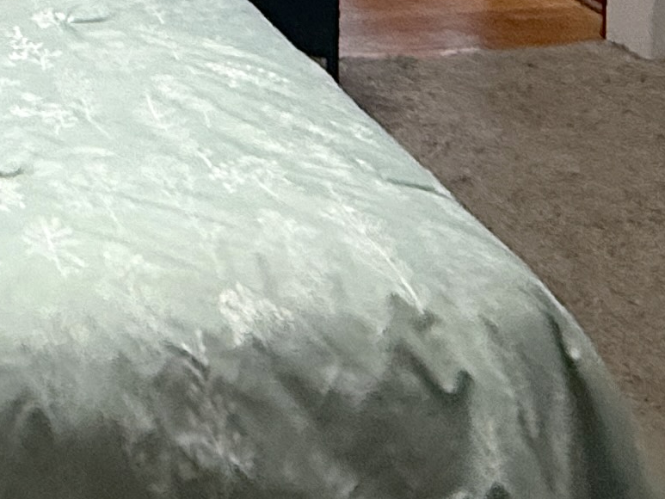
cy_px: -330
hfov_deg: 23.4
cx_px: -214
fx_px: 1403
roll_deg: -2.0
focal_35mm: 73
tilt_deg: -6.0
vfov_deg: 17.3
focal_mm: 2.22
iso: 250
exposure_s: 1/60
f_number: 2.2
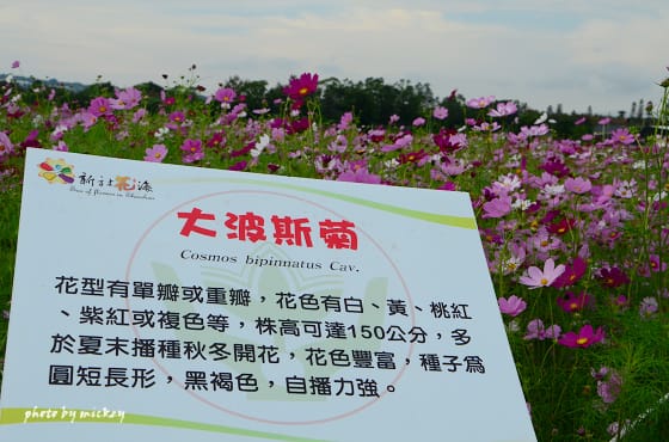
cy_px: 221
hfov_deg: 35.1
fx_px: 1056
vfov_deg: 23.6
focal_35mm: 57
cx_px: 334
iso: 400
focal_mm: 38
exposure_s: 1/160
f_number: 14
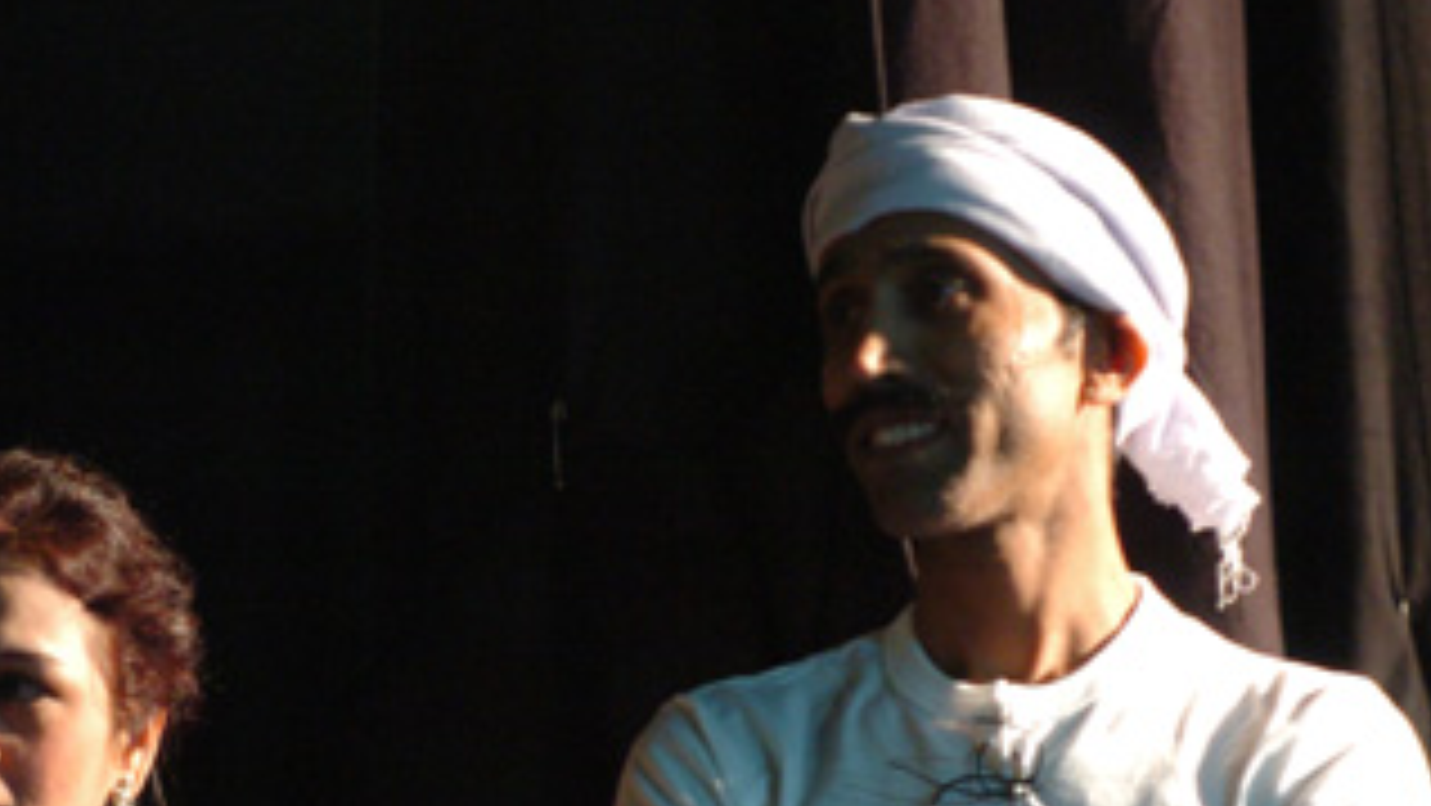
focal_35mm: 518
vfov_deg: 2.3
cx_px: 590
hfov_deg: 4.2
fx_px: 19658
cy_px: 736
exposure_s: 1/30
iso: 800
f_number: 2.8
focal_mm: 175
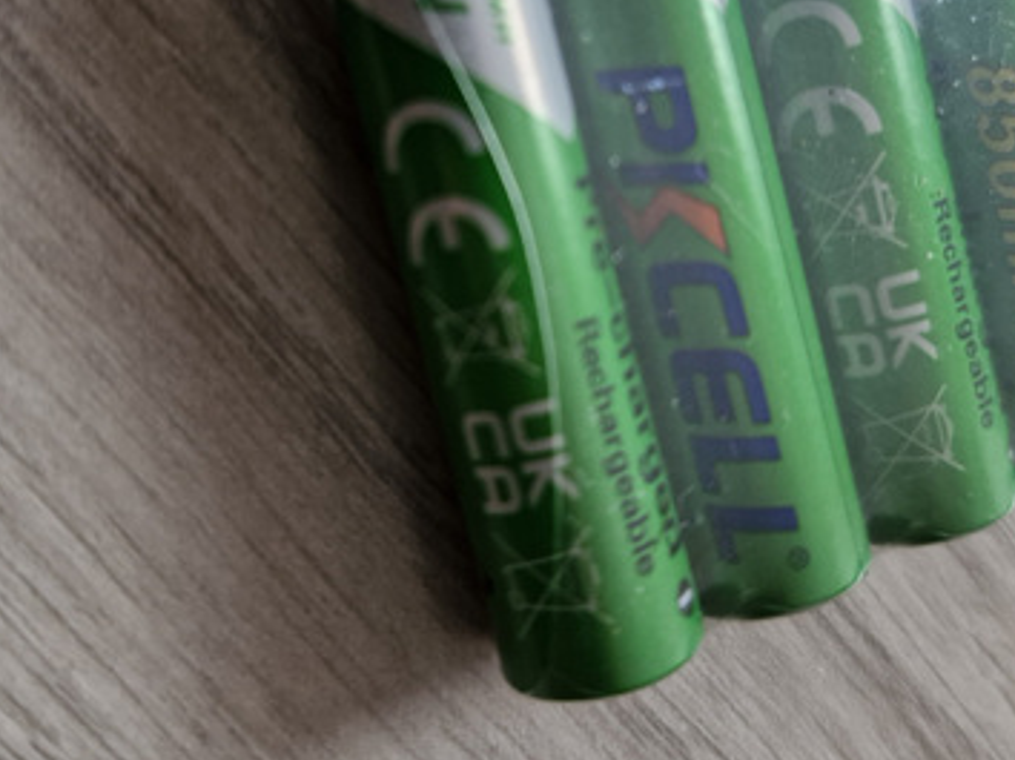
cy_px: 201
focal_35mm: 39
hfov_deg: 47.9
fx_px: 1143
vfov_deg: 36.0
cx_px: 473
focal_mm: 5.54
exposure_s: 1/100
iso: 400
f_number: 1.8
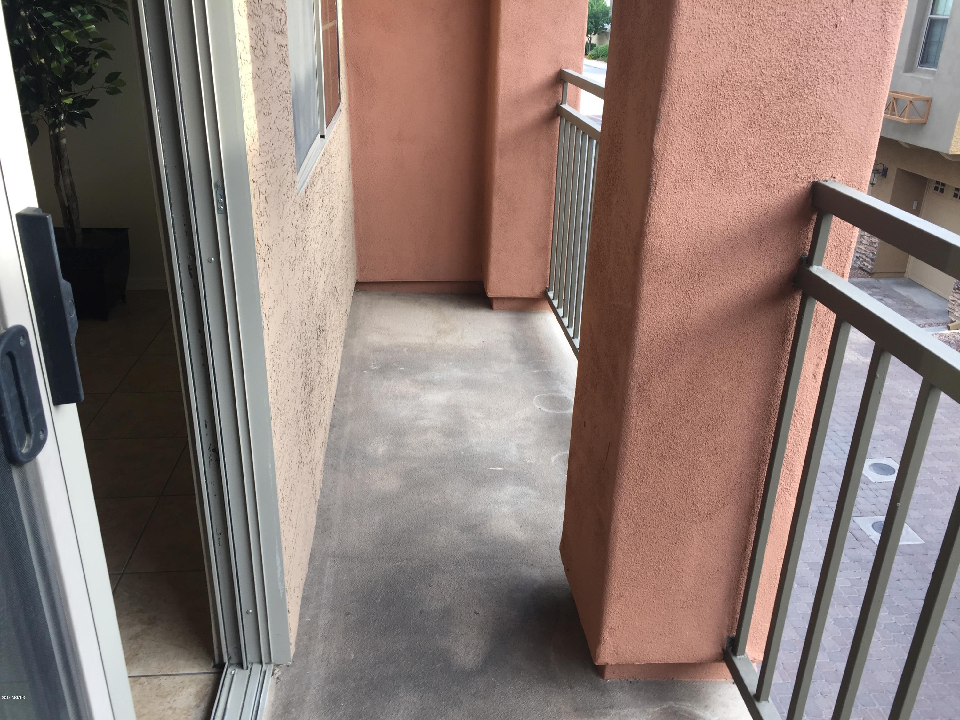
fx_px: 804
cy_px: 360
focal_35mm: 29
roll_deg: -2.7
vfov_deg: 48.2
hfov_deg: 61.7
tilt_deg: -24.4
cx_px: 480
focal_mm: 4.15
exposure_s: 1/120
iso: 32
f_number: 2.2
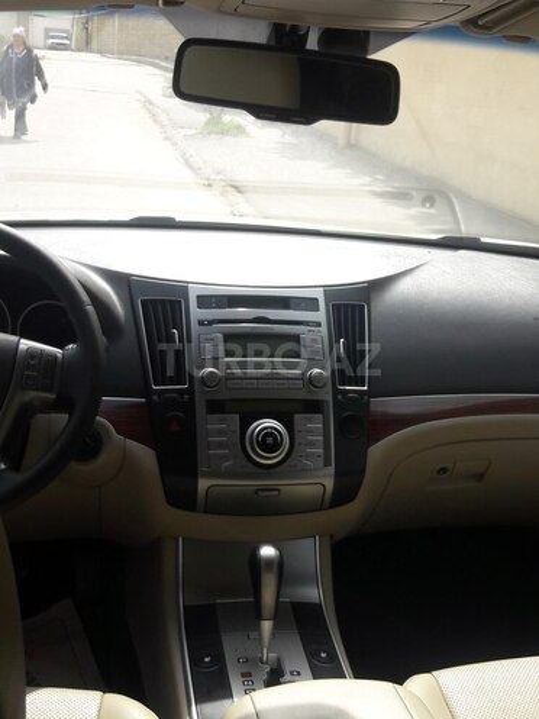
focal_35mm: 28
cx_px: 270
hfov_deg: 49.7
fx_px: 581
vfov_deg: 63.4
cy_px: 360
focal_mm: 3.7
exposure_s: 1/400
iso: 40
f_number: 1.9
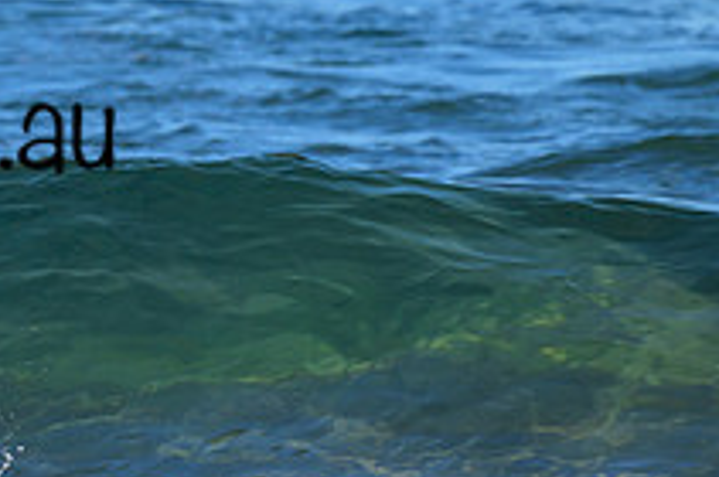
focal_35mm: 2204
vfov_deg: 0.6
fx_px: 43951
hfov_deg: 0.9
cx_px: -245
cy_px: 90
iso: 250
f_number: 6.3
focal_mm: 800
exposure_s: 1/1000
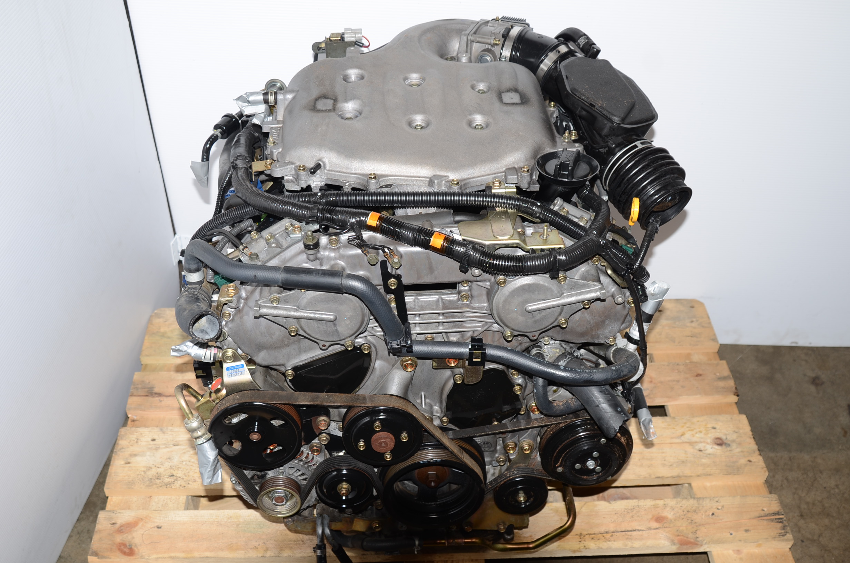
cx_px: 425
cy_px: 282
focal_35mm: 36
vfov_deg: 36.7
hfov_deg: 53.2
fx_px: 848
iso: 100
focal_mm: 24
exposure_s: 1/60
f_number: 5
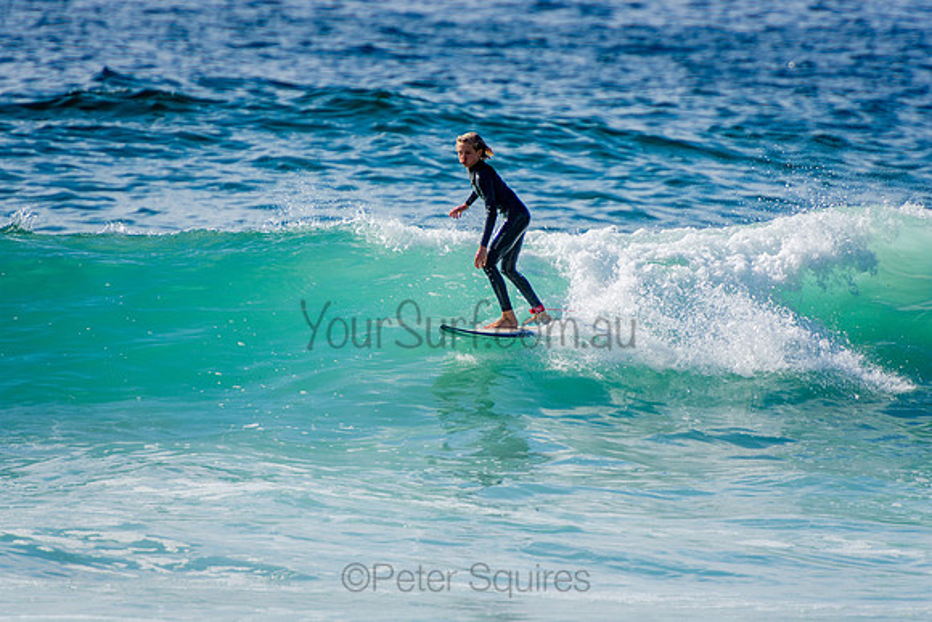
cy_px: 311
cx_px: 466
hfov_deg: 3.4
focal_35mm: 600
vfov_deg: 2.3
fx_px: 15536
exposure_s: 1/2000
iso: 250
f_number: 5.6
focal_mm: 400
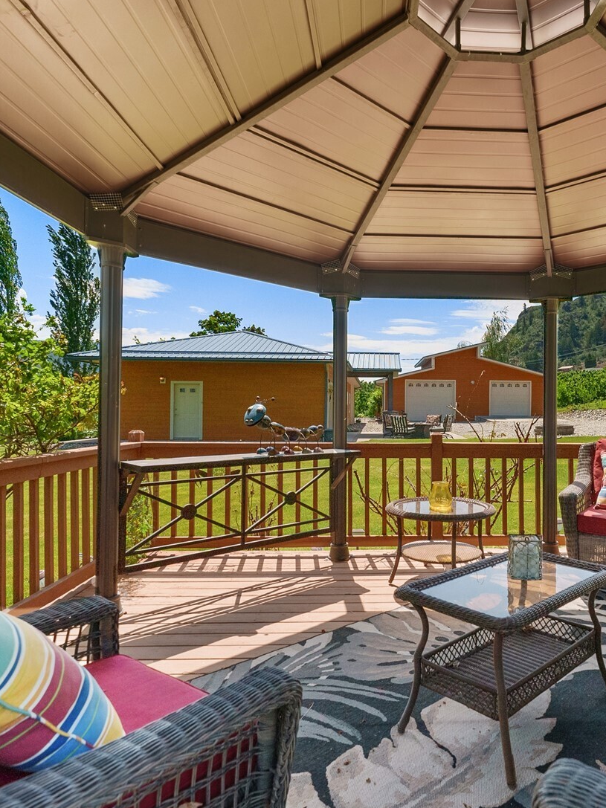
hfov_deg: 61.5
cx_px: 415
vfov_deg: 79.0
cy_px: 390
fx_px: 490
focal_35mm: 21
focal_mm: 14
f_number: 5.6
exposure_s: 1/125
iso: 400
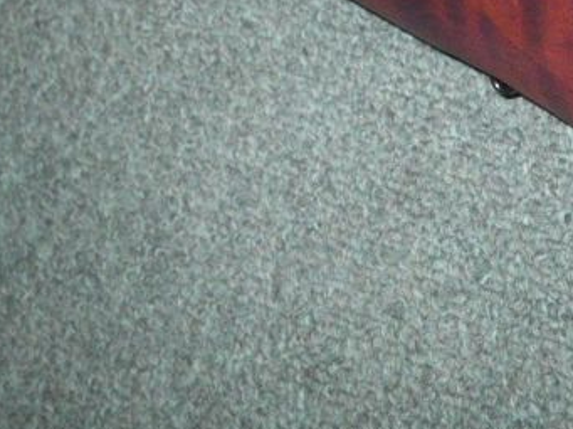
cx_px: 365
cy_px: -68
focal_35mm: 74
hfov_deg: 26.3
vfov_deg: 18.9
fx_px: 1224
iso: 400
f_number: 4.2
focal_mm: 5
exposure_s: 1/50
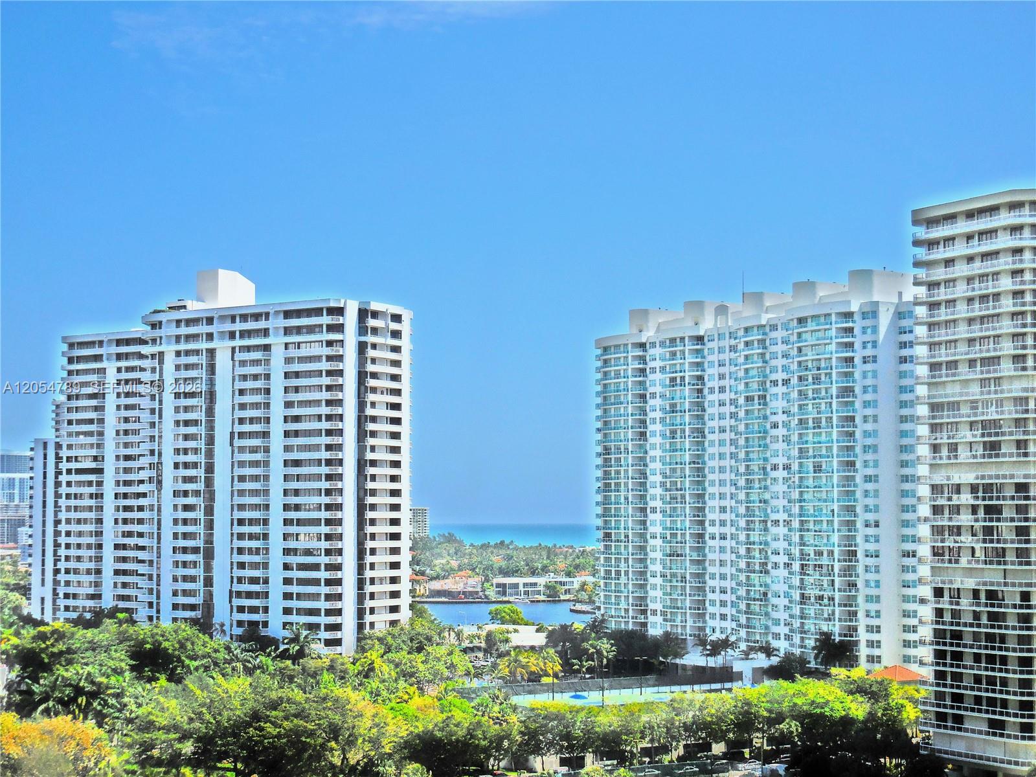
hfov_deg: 31.7
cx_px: 518
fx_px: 1826
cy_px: 388
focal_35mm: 61
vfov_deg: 24.0
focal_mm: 11
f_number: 4.5
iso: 125
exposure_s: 1/800
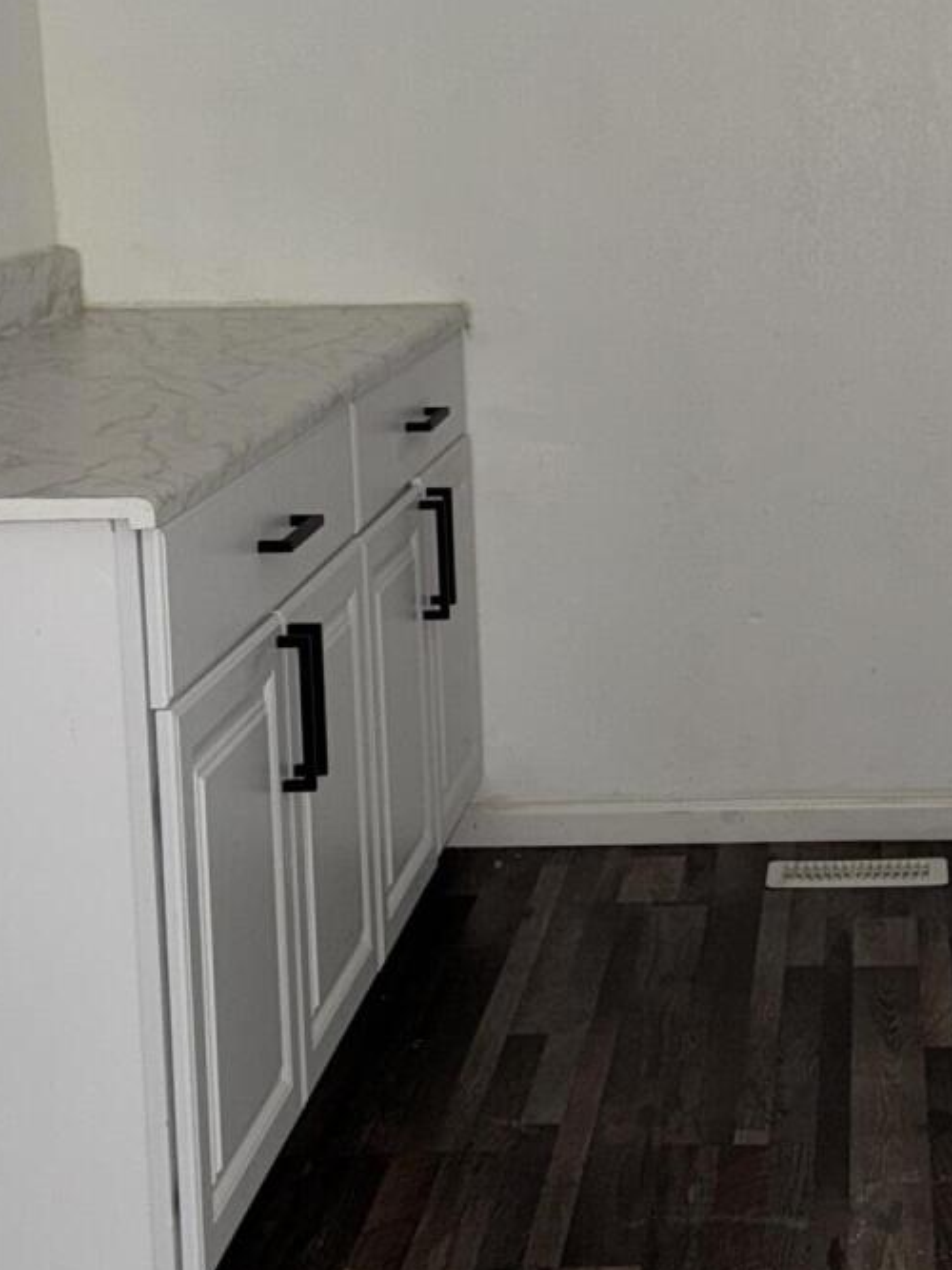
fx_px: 2641
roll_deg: +1.5
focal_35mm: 72
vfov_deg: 27.0
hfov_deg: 20.1
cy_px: 518
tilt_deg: -9.1
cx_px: 807
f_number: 1.78
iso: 64
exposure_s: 1/12
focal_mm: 6.76
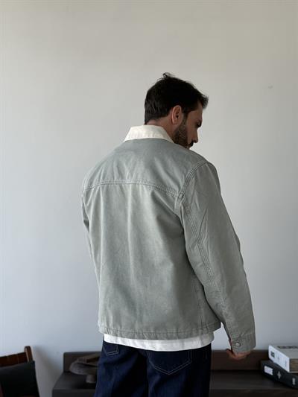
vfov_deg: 39.6
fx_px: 551
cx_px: 149
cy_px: 198
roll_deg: +0.3
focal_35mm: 48
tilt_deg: +2.5
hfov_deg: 30.3
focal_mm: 6.76
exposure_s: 1/359
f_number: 1.78
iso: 64
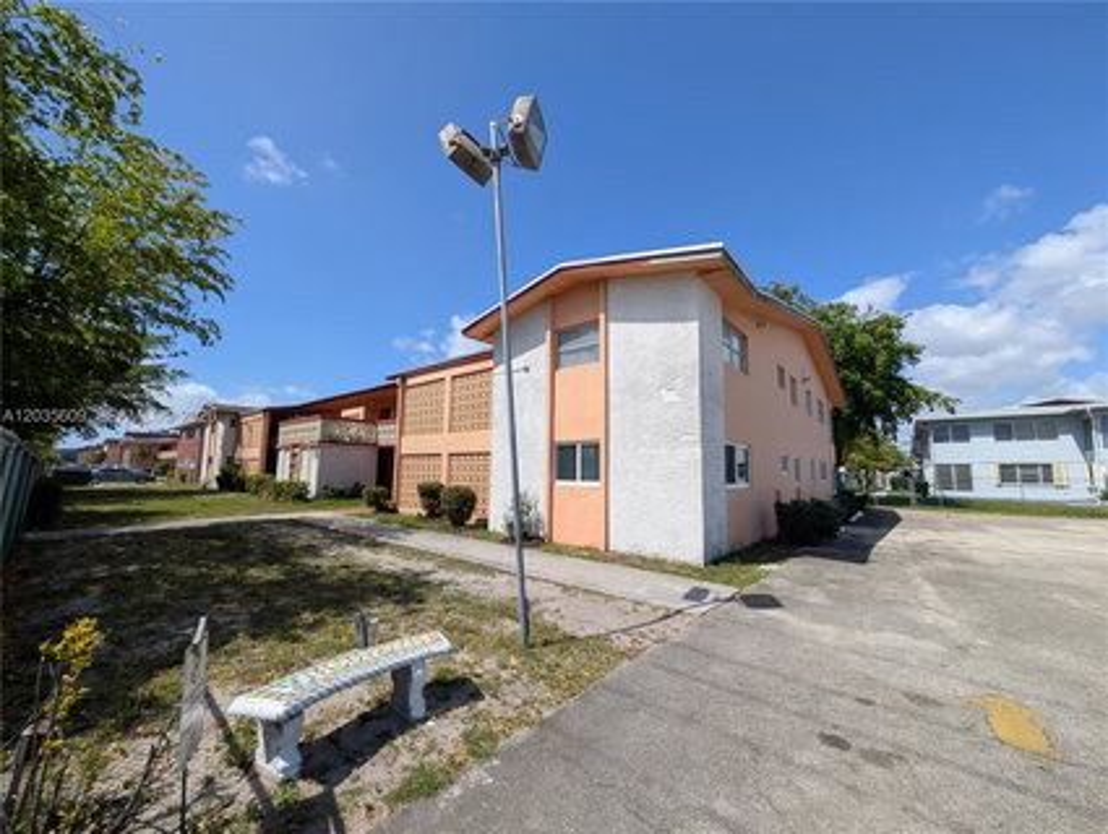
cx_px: 554
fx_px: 385
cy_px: 417
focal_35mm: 12
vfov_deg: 94.6
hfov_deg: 110.5
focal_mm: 2.02
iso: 55
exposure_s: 1/3448
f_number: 1.7
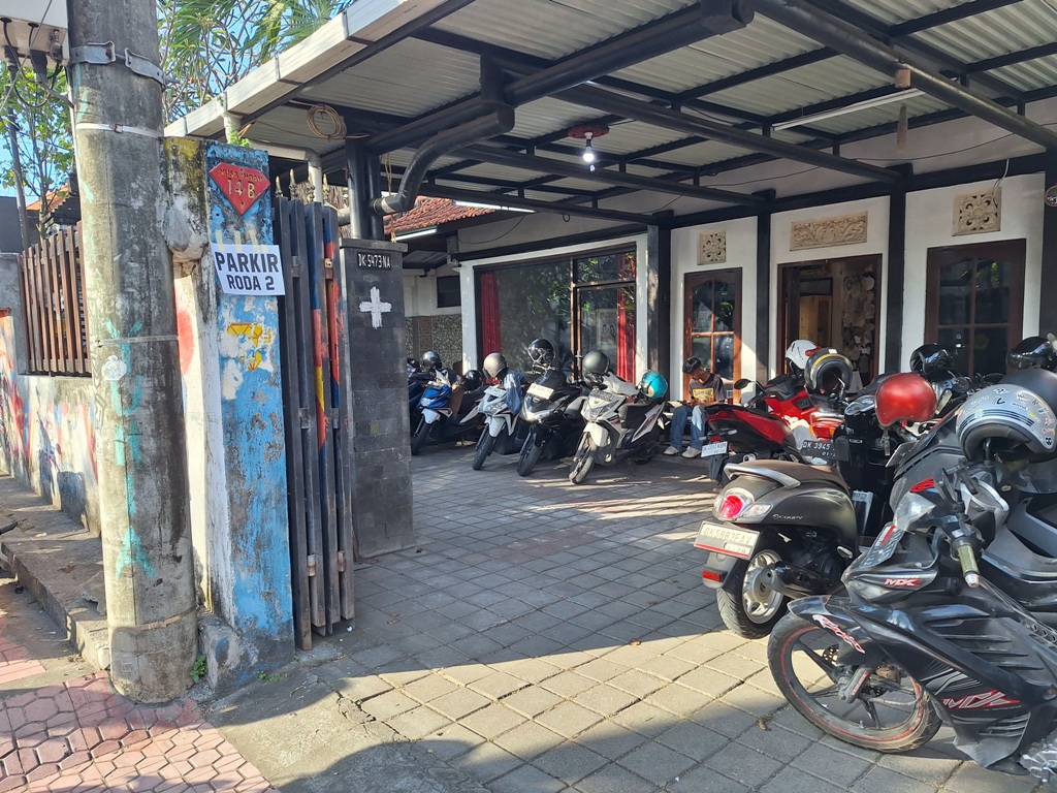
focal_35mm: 23
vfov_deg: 58.9
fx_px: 702
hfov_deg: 73.9
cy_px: 396
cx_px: 528
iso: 40
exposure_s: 1/278
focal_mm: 5.54
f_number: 1.8
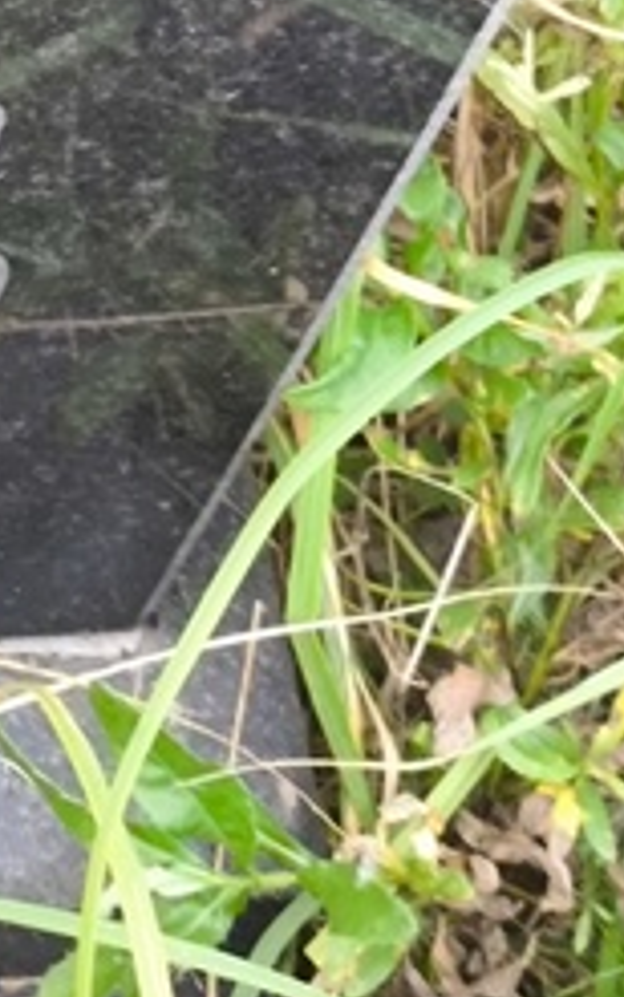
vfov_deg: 12.0
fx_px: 4675
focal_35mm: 172
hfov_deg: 7.2
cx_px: -906
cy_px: 8
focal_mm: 4.71
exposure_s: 1/33.3
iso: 400
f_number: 1.7
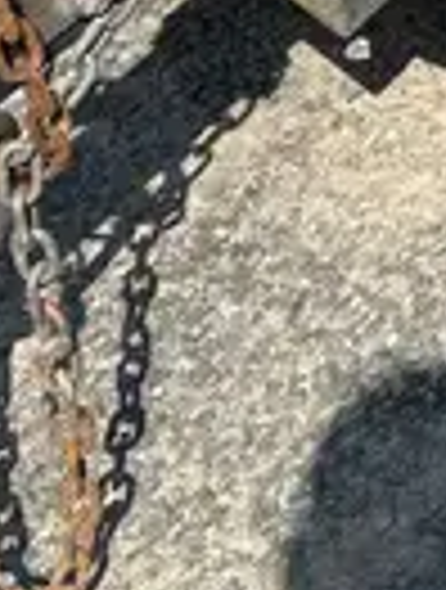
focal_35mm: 145
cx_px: 1045
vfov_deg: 12.3
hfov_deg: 9.3
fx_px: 2479
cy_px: -502
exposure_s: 1/3968
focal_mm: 5.7
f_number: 1.5
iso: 50
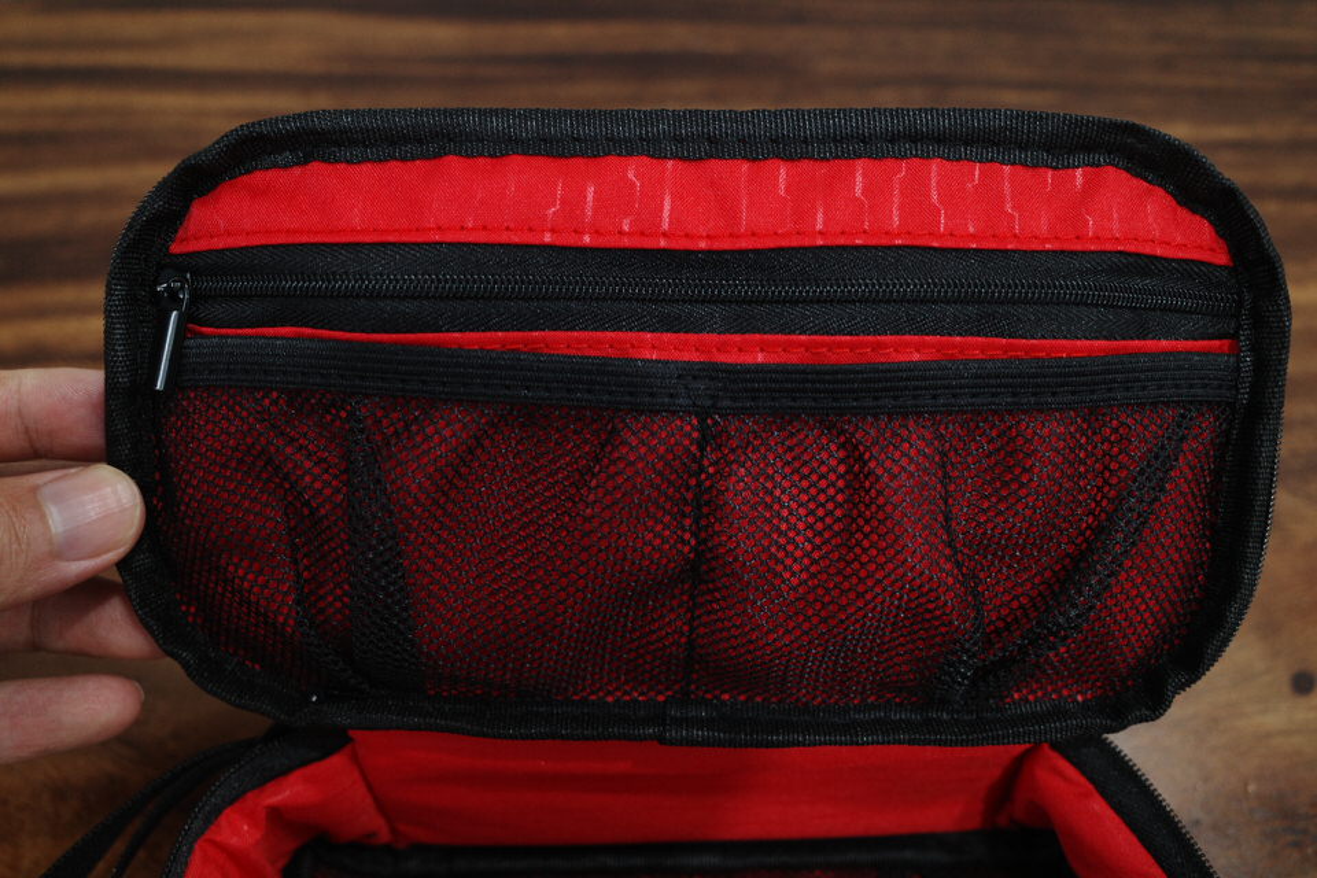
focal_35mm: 28
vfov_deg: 46.4
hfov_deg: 65.5
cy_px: 439
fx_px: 1024
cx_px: 658
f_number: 2.8
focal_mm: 18.3
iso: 800
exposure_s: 1/30
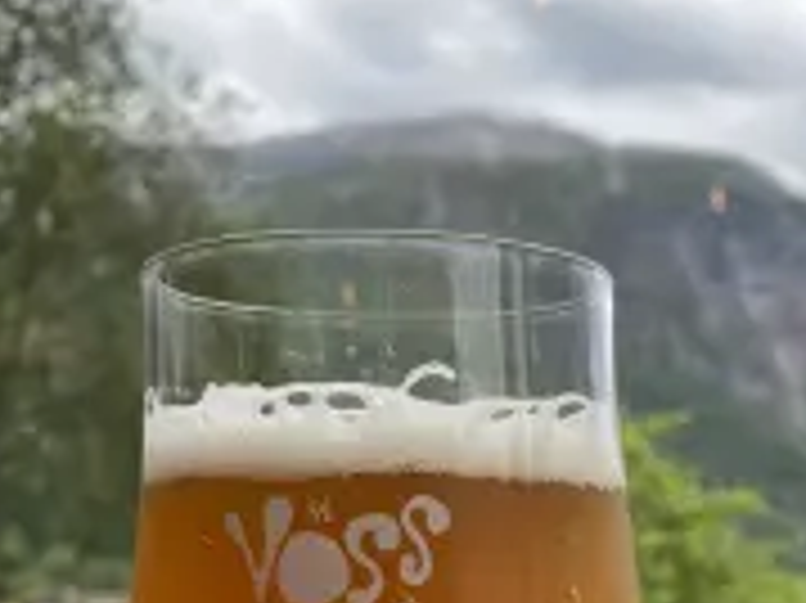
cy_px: 801
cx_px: 621
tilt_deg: -8.5
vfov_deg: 22.4
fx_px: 1350
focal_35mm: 58
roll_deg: +0.1
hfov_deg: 32.5
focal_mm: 4.25
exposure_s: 1/149
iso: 32
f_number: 1.8
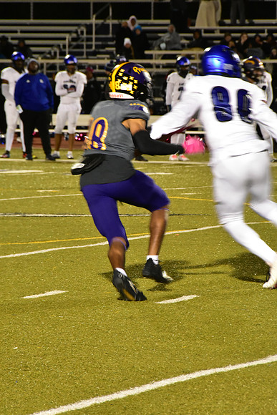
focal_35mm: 300
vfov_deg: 6.9
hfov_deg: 4.6
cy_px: 208
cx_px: 138
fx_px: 3460
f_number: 11
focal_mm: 200
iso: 7200
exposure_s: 1/60
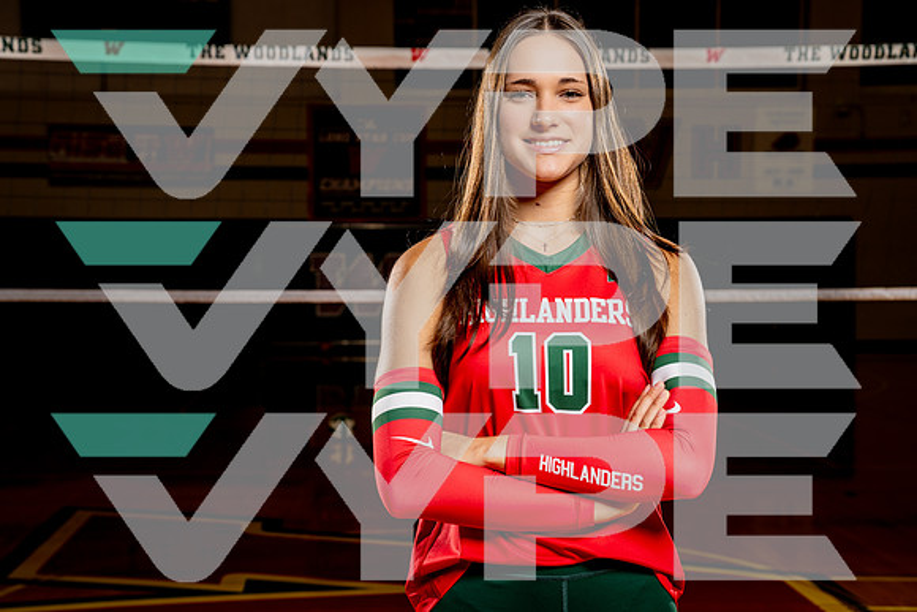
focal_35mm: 61
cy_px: 307
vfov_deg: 22.4
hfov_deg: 33.0
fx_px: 1548
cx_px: 451
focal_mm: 59
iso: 100
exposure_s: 1/250
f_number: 5.6
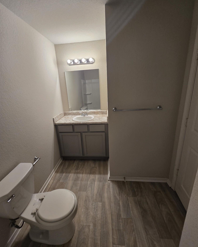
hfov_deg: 88.0
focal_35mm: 14
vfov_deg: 100.6
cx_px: 96
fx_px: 103
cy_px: 118
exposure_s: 1/60
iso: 100
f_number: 2.2
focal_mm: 2.2
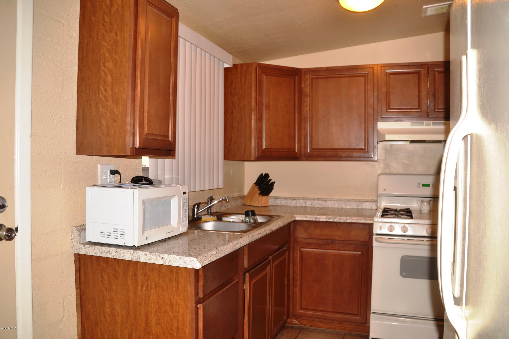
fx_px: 424
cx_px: 254
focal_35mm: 30
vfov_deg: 43.6
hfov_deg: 61.9
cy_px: 170
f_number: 3.5
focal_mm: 20
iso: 100
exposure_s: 1/60
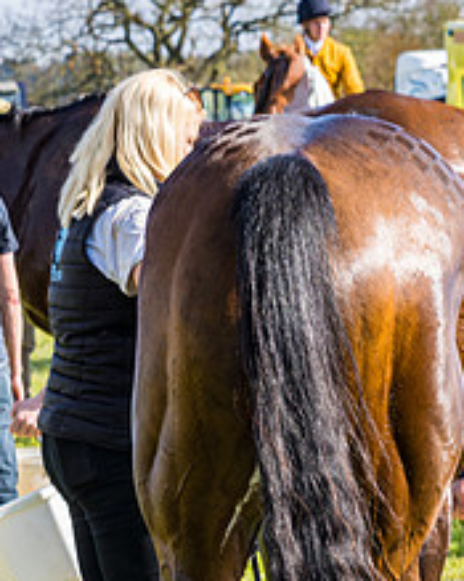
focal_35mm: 269
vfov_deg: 7.2
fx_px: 4621
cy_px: 525
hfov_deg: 5.7
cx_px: 253
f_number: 8
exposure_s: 1/100
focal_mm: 86
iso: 50
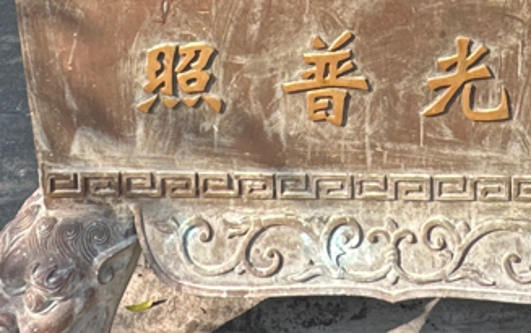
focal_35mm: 68
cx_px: 302
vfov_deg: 15.4
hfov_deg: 30.1
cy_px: -331
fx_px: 985
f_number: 2.2
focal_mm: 2.22
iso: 40
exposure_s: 1/326
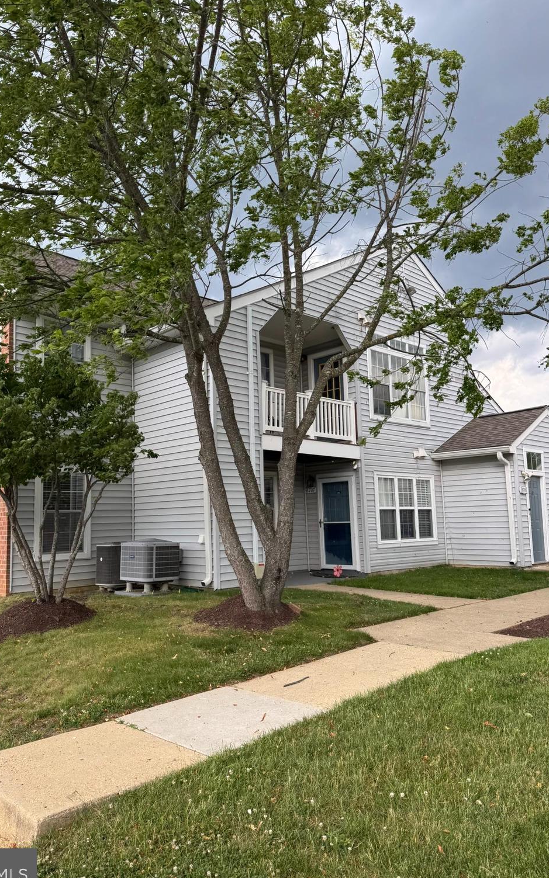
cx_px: 228
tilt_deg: +8.4
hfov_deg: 47.4
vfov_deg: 70.4
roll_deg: +2.2
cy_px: 447
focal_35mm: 26
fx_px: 623
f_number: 1.78
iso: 80
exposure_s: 1/349
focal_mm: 6.76
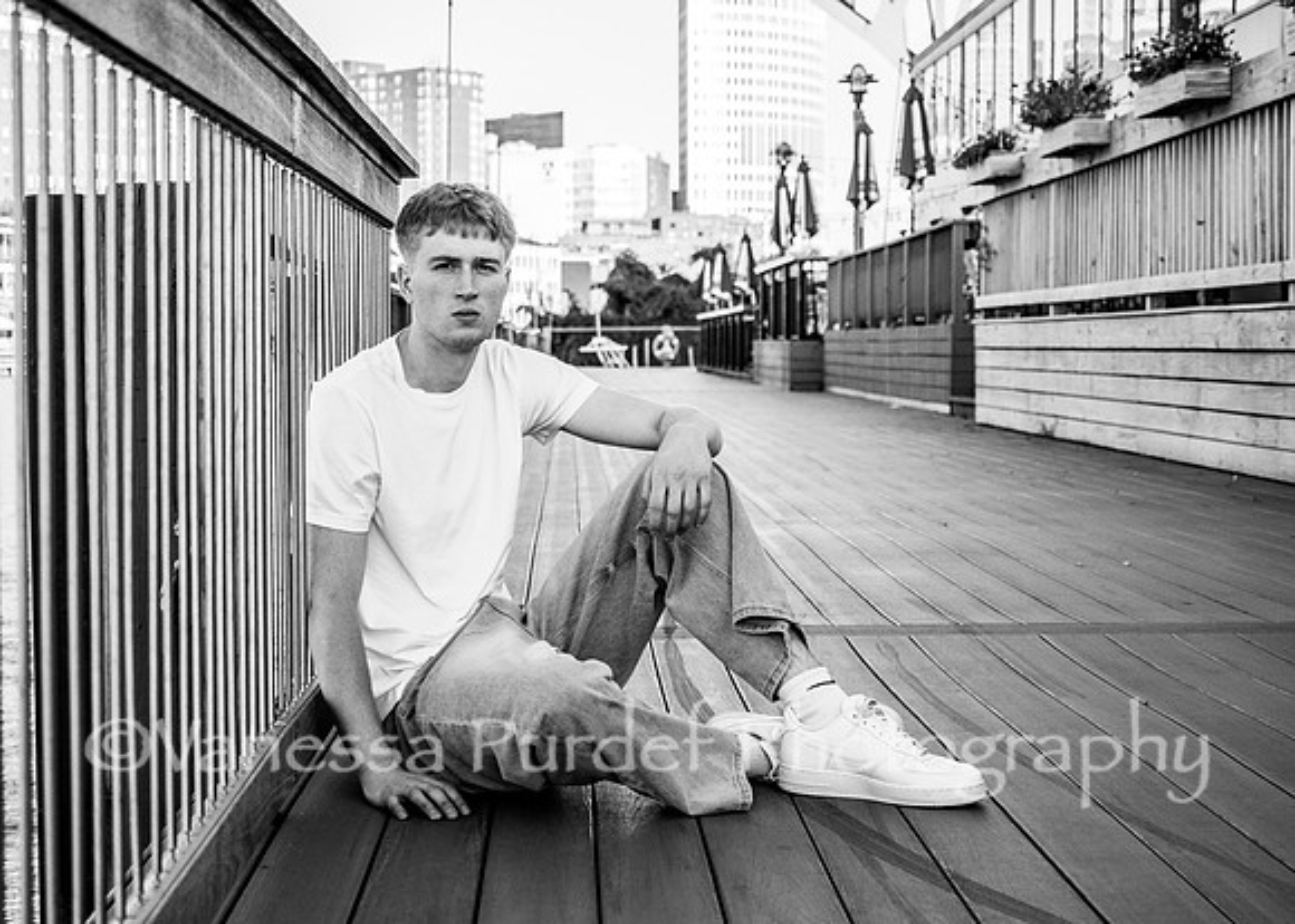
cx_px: 569
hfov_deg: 33.0
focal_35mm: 59
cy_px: 456
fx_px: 2181
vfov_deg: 23.9
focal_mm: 26
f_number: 2.8
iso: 800
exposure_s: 1/2000
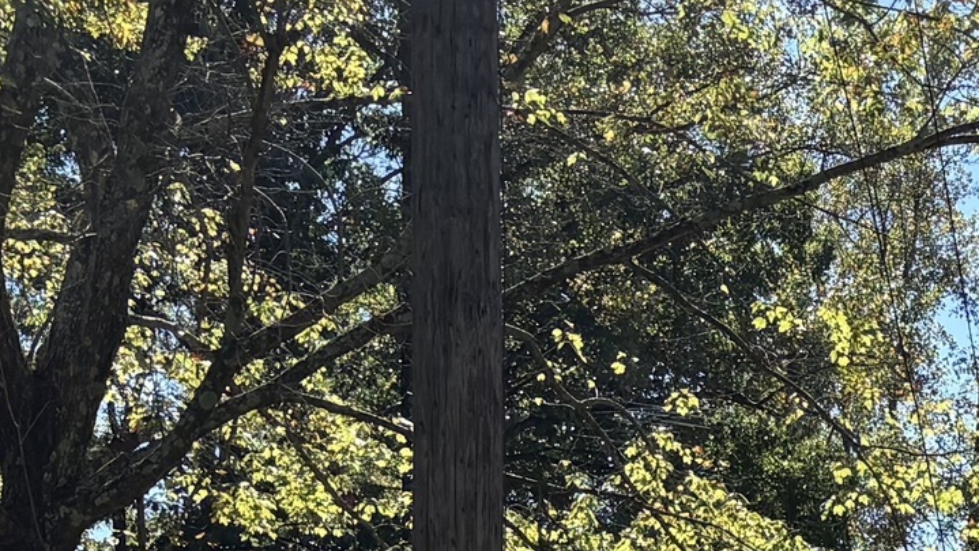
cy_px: 1152
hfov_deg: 17.1
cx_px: 1118
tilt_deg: -0.2
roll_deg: +3.0
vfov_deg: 9.3
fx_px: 3142
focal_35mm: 121
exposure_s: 1/1420
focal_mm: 5.96
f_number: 1.6
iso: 50
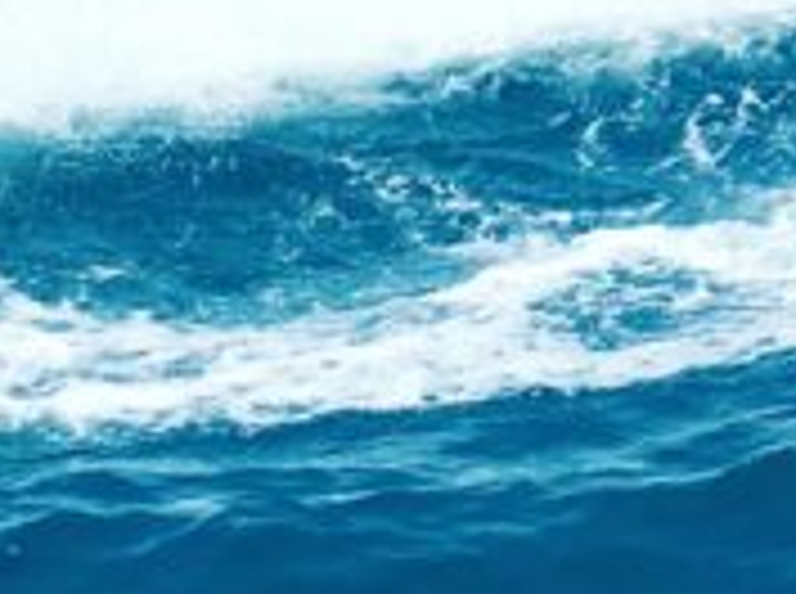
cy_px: -403
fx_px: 2892
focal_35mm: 126
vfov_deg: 11.1
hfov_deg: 13.7
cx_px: 1507
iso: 25
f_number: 2.2
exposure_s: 1/3205
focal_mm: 4.15
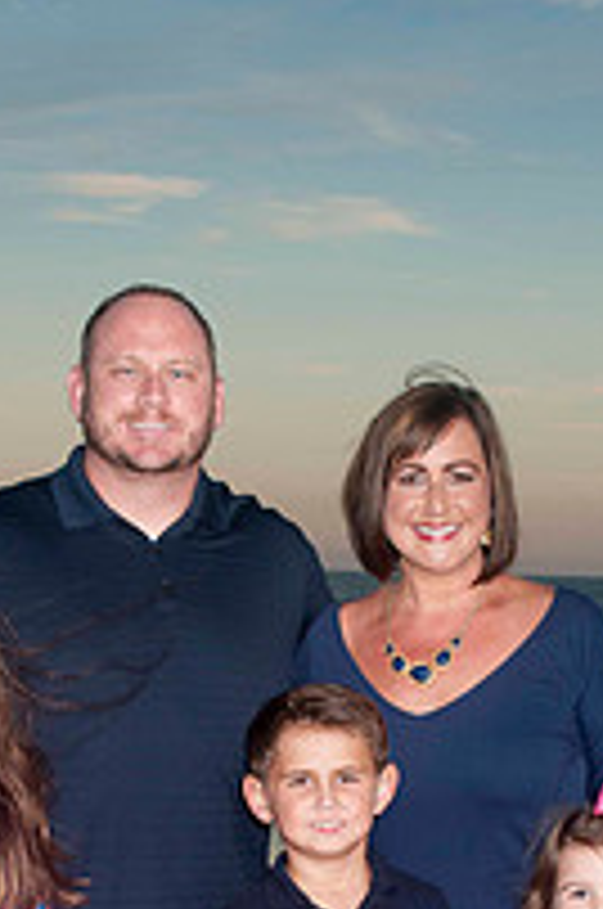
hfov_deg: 12.8
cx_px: 295
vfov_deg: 18.7
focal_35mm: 107
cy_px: 896
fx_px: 2697
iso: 200
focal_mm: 32
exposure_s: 1/200
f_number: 8
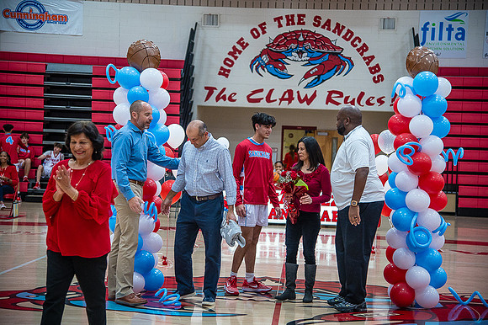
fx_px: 1016
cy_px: 162
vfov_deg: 18.2
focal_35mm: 75
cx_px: 244
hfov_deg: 27.0
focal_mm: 75
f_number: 4
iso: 2000
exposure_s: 1/320
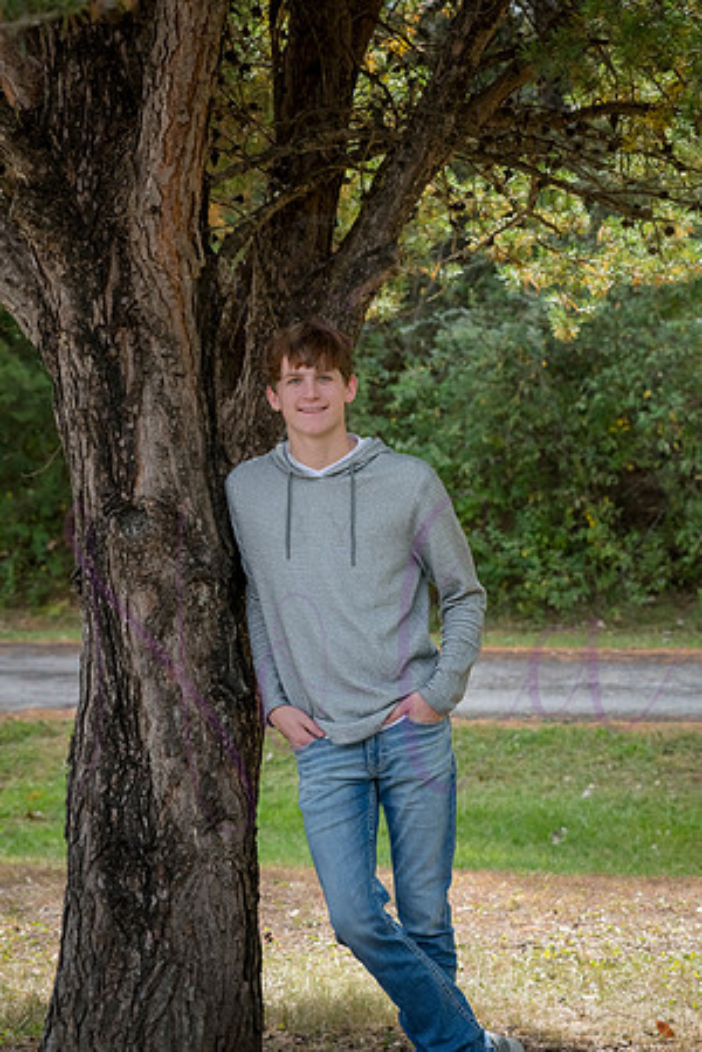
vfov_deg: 18.3
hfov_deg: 12.2
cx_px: 351
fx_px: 3276
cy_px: 526
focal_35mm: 112
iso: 800
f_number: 8
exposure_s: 1/400
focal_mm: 112
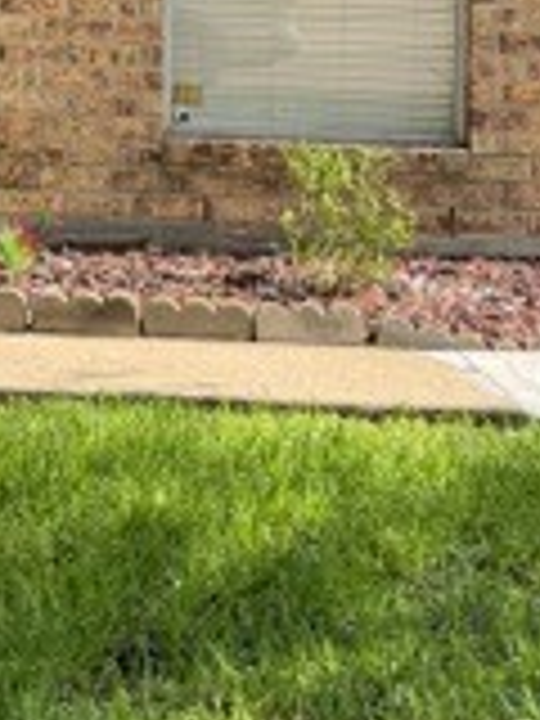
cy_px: -112
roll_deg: -0.7
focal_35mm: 96
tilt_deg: +1.5
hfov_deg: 14.8
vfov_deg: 19.4
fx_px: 1997
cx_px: -153
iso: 80
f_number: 1.78
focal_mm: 6.76
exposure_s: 1/1172
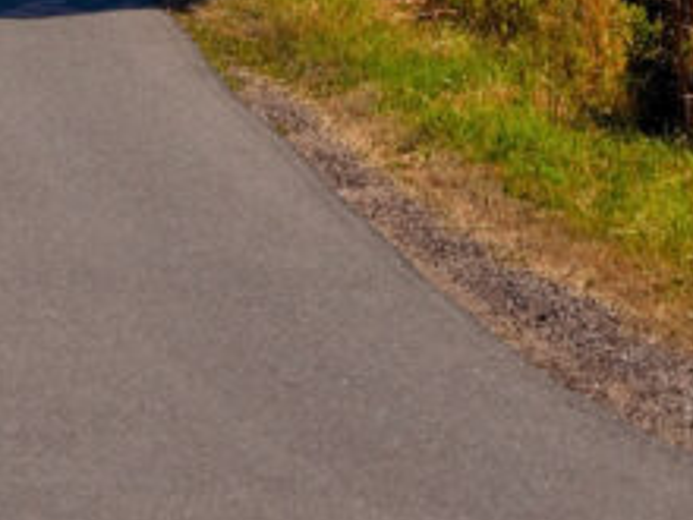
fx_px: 12332
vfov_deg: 2.4
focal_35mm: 616
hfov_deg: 3.2
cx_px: -337
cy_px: -454
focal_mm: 92
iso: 100
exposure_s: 1/320
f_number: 5.6
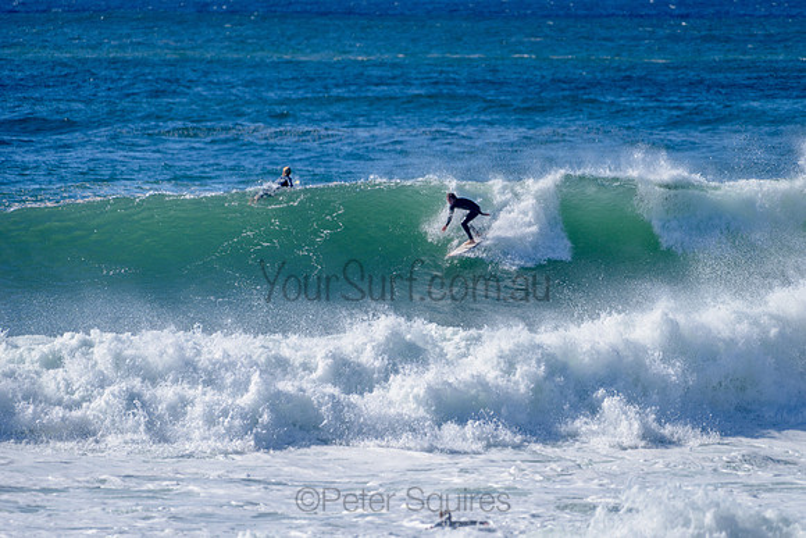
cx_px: 442
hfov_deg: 3.7
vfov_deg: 2.5
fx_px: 12391
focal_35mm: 553
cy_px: 246
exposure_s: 1/2000
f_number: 5.6
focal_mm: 500
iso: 140
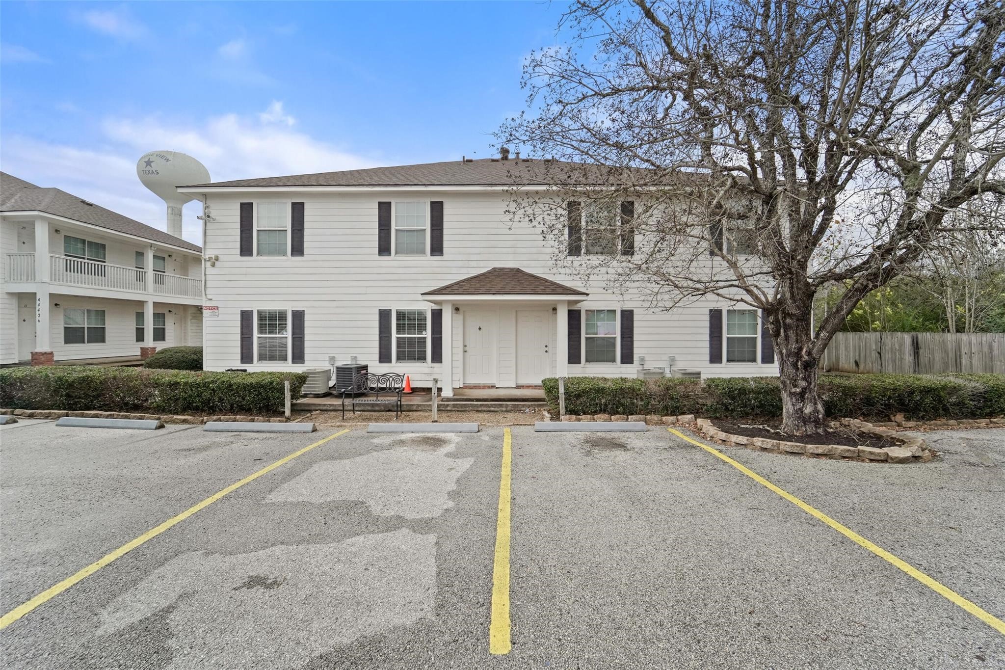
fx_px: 391
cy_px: 335
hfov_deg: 104.3
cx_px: 502
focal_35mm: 14
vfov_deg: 81.2
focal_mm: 14
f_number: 14
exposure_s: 1/400
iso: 1000
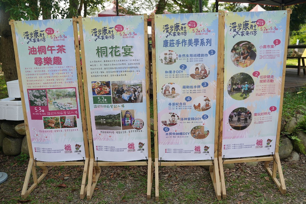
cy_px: 102
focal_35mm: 31
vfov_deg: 42.3
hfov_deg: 60.3
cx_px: 153
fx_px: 263
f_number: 4
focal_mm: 31
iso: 100
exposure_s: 1/160
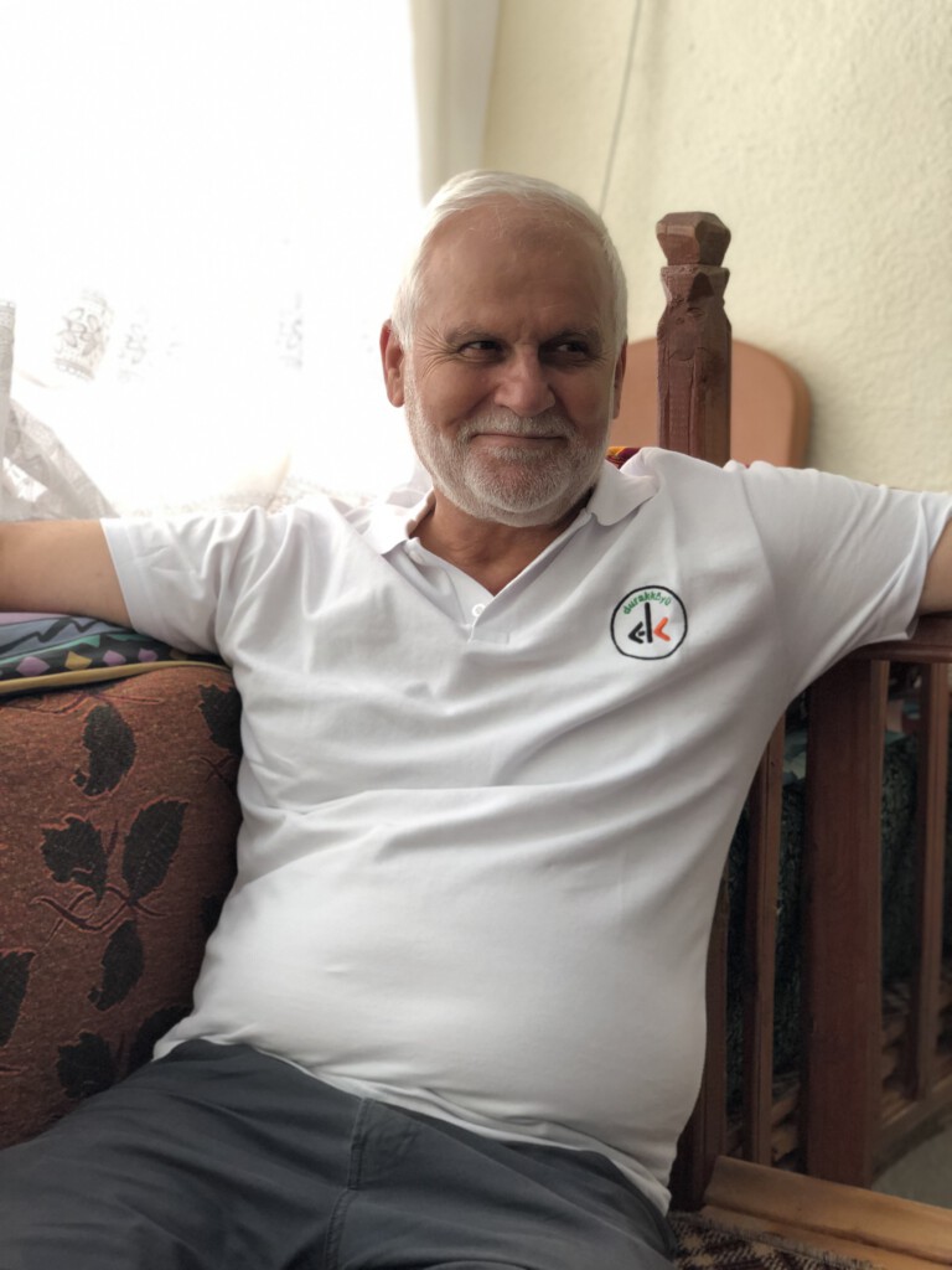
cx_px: 476
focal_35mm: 52
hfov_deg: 28.0
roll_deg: -0.4
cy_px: 635
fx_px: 1907
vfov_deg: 36.8
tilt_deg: -5.3
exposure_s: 1/60
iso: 80
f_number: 2.4
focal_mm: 6
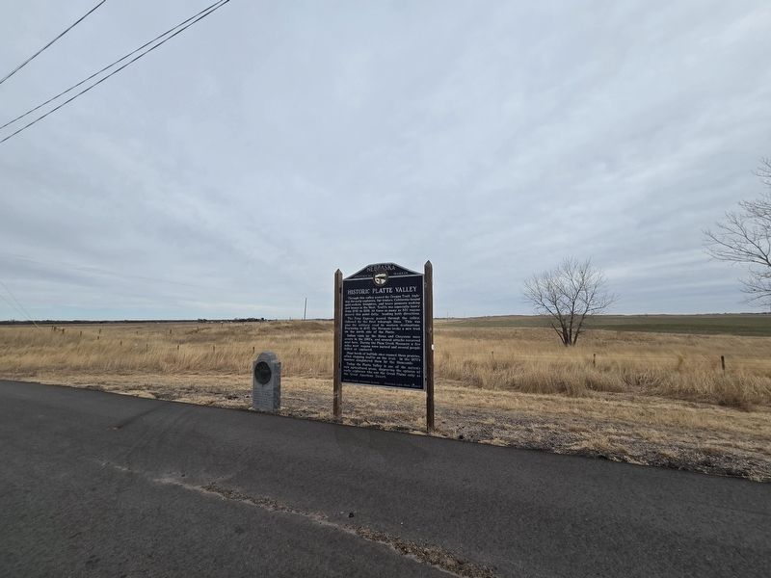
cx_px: 386
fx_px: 290
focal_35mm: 13
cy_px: 289
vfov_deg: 89.9
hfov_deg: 106.2
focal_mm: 2.2
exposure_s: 1/3109
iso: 50
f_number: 2.2
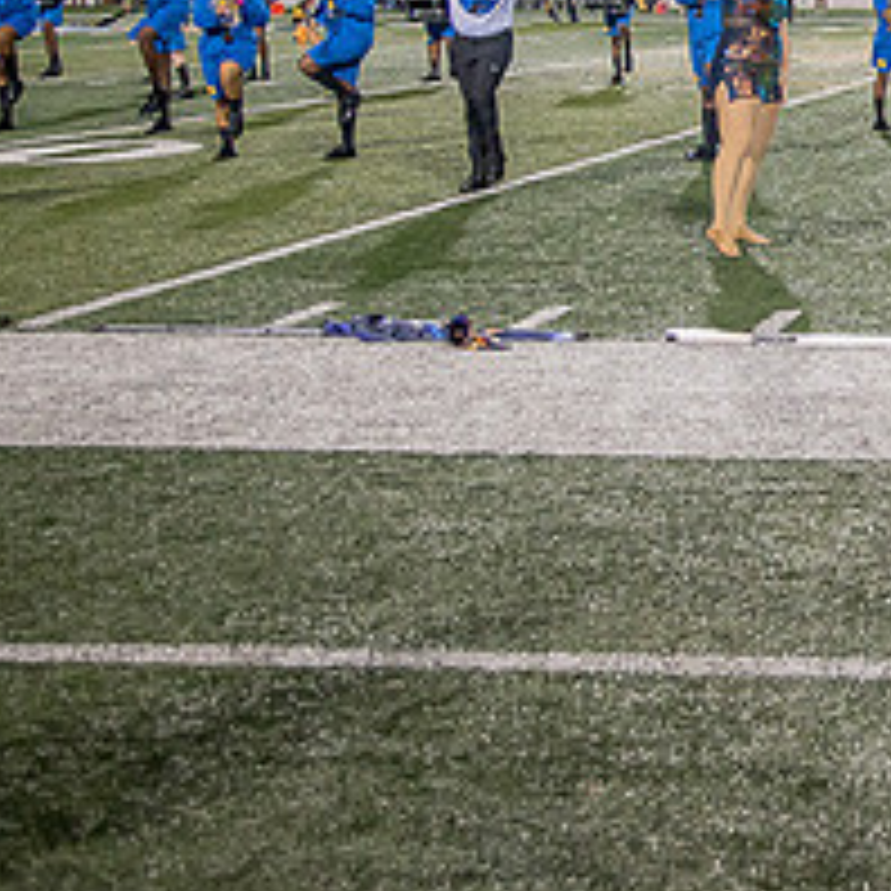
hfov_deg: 20.5
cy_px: 54
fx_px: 2242
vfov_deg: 21.8
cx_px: 1161
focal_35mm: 77
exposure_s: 1/200
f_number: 4
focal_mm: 31
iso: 2000
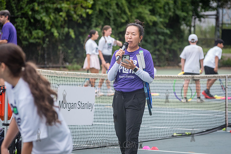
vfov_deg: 6.0
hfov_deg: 9.0
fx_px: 1461
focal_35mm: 228
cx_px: 128
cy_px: 77
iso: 1250
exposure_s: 1/1600
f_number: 6.3
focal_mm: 200
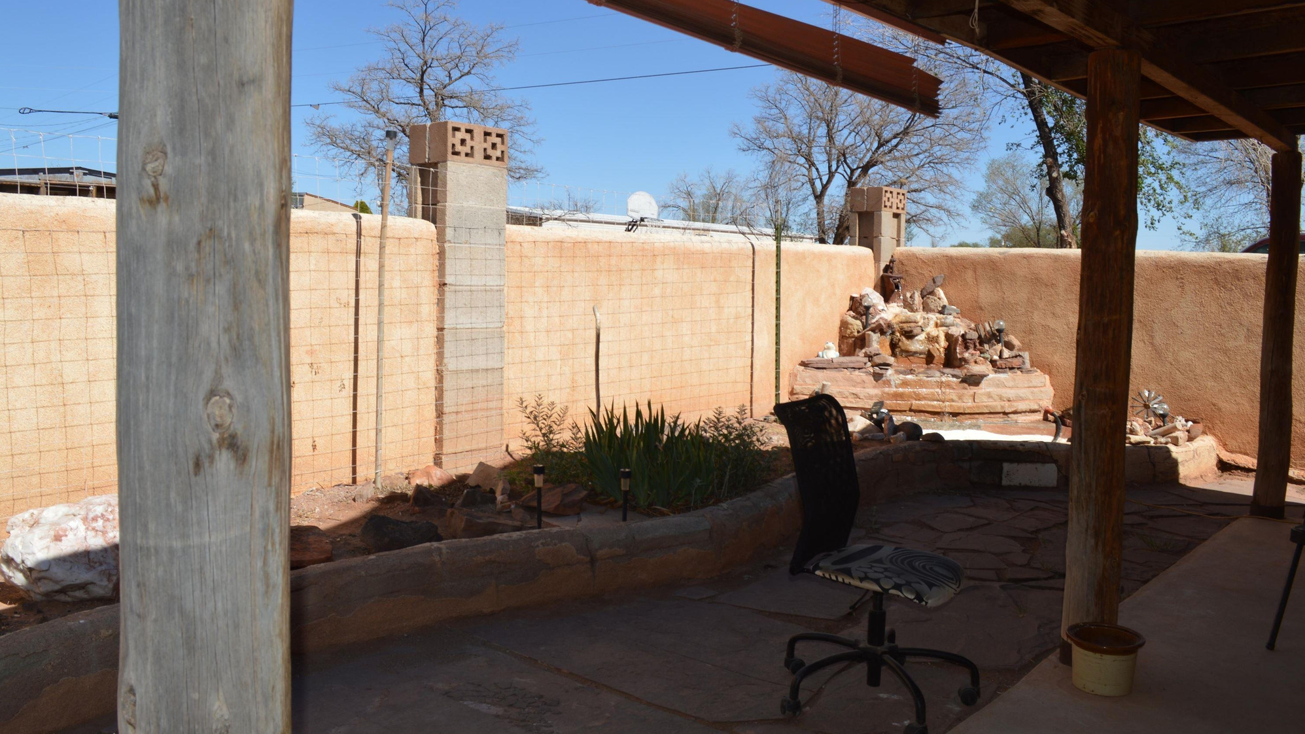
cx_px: 639
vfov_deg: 40.2
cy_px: 349
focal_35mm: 29
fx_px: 1003
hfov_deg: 66.1
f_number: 9
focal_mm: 18
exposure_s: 1/200
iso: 100
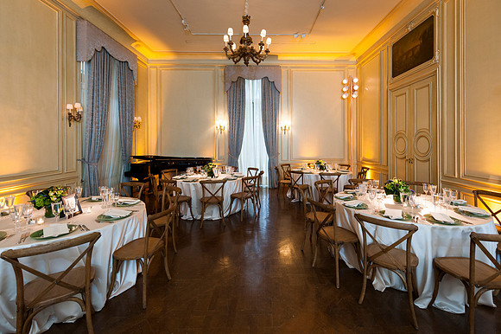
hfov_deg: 104.3
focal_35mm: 14
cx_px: 250
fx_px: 195
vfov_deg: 81.1
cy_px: 167
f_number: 3.5
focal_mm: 14
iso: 800
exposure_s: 1/60
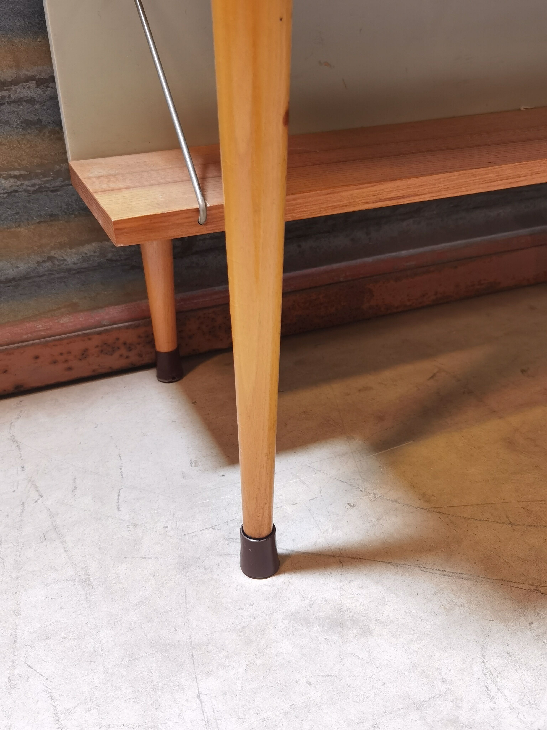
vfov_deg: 55.4
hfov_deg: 42.9
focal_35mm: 33
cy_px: 365
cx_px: 274
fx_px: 695
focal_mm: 6.71
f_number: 1.9
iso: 320
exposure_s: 1/33.3
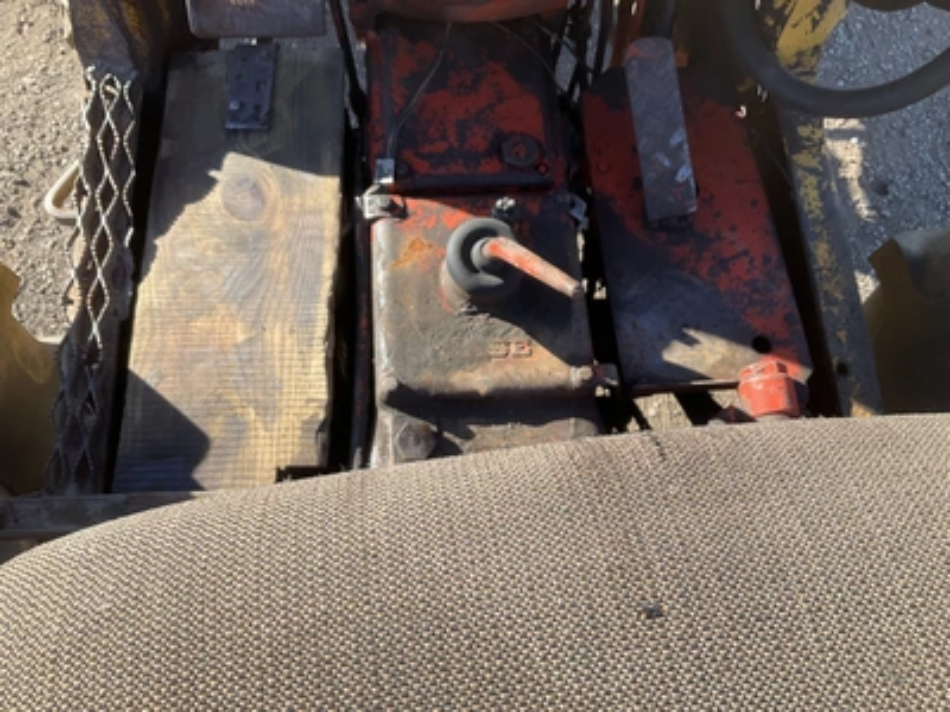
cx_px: 475
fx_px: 796
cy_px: 356
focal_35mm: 29
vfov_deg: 48.2
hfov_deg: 61.7
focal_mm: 3
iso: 25
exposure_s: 1/391
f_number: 1.8
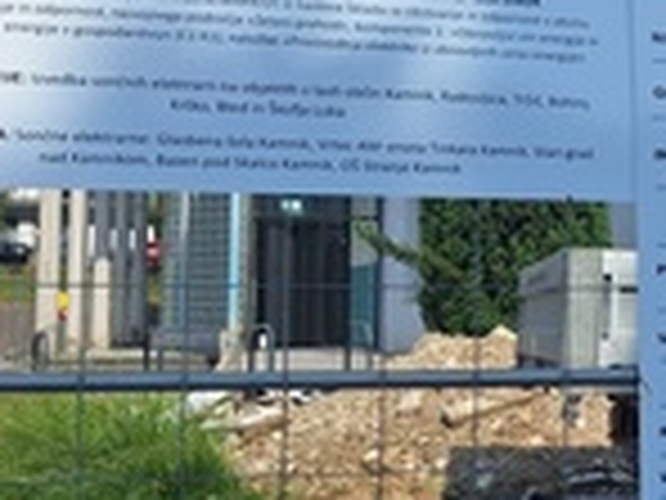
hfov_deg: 24.2
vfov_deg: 21.0
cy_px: 234
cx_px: 873
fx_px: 1347
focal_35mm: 70
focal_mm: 5.54
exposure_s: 1/3759
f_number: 1.8
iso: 40
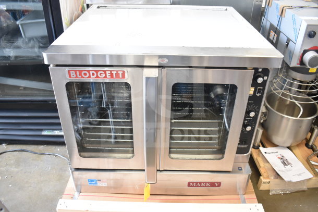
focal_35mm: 30
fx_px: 265
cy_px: 106
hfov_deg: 61.9
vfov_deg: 43.6
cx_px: 159
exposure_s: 1/30
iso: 1000
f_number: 3.5
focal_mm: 20
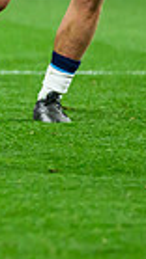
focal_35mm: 1159
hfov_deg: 1.0
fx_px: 7991
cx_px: -473
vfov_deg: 1.9
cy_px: -7
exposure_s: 1/1250
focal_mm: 200
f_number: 3.2
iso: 2000
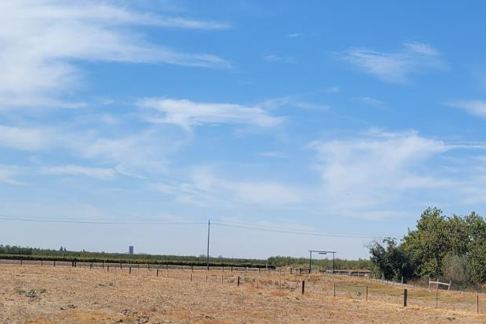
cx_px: 351
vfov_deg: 20.1
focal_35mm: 66
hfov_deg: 30.1
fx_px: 891
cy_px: 306
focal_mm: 5.4
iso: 40
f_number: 1.8
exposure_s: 1/3203
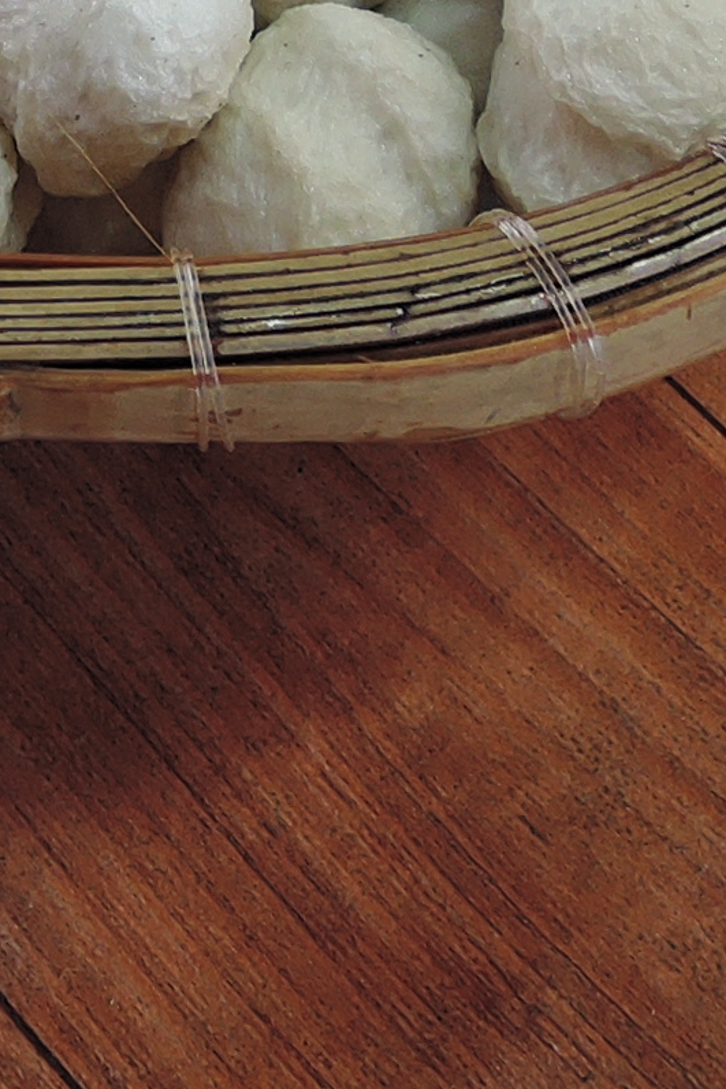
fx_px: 4898
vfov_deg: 11.7
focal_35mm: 162
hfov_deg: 8.3
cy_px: -884
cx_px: -323
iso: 90
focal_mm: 6.6
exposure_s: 1/30
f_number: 2.8
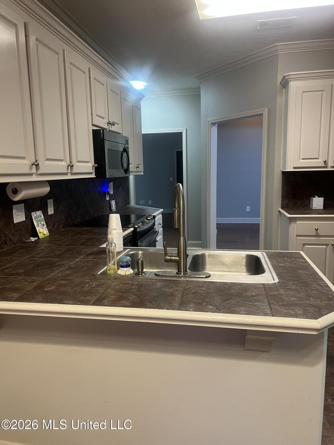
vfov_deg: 67.3
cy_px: 222
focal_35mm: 26
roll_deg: +1.6
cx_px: 167
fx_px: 334
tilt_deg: -8.6
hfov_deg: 53.1
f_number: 1.5
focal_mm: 5.7
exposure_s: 1/60
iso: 200
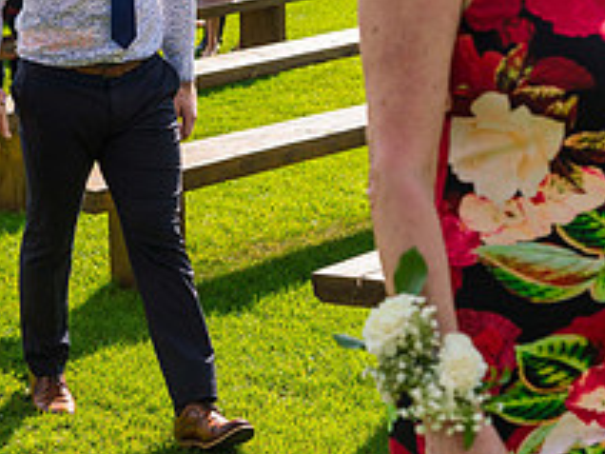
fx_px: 1748
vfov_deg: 14.6
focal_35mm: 100
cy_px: 44
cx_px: 71
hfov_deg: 19.3
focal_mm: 38
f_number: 4.5
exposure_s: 1/2000
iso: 400
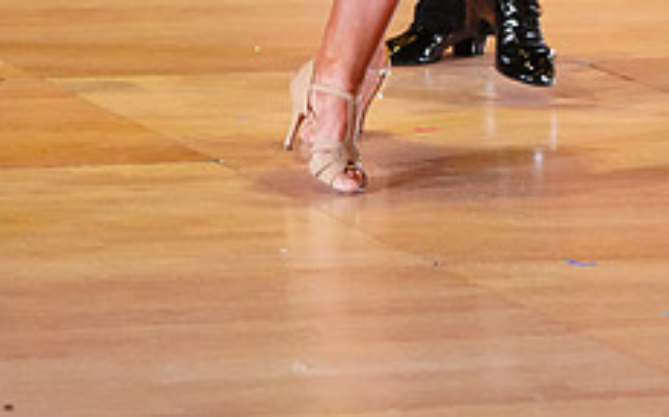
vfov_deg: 4.4
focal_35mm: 292
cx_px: 482
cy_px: -420
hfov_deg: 7.2
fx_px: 5320
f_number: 4
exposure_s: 1/400
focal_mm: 114
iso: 3200
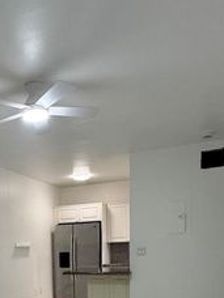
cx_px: 24
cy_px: 287
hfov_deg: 33.3
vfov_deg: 40.9
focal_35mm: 41
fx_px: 354
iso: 160
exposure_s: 1/120
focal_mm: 2.22
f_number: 2.2
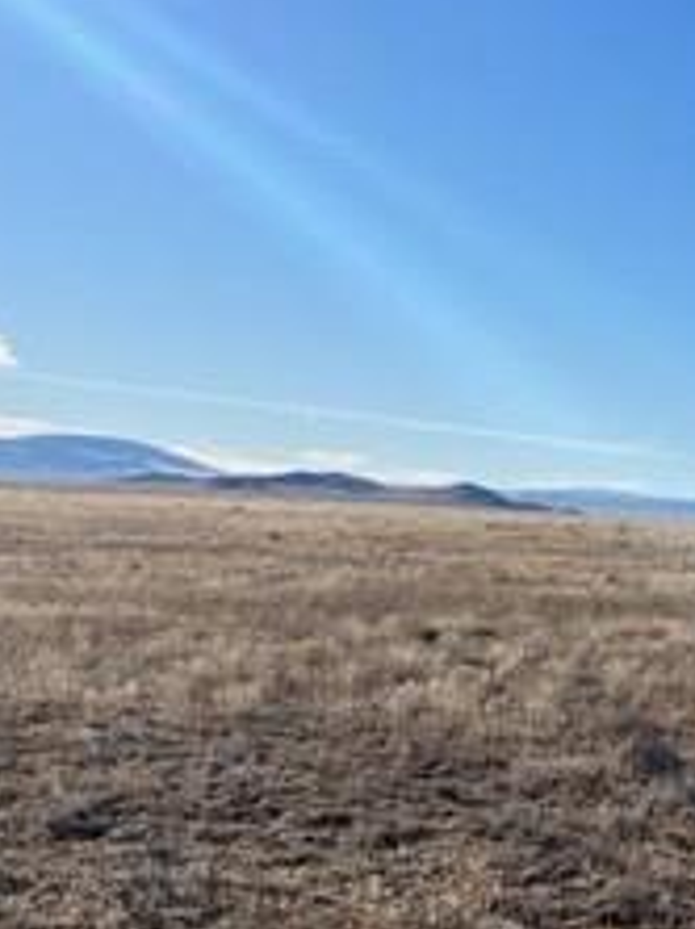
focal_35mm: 75
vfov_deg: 25.9
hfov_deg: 17.0
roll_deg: -3.8
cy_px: 301
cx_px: 1156
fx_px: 2012
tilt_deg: +6.8
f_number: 1.6
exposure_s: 1/6173
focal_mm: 5.1
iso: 50
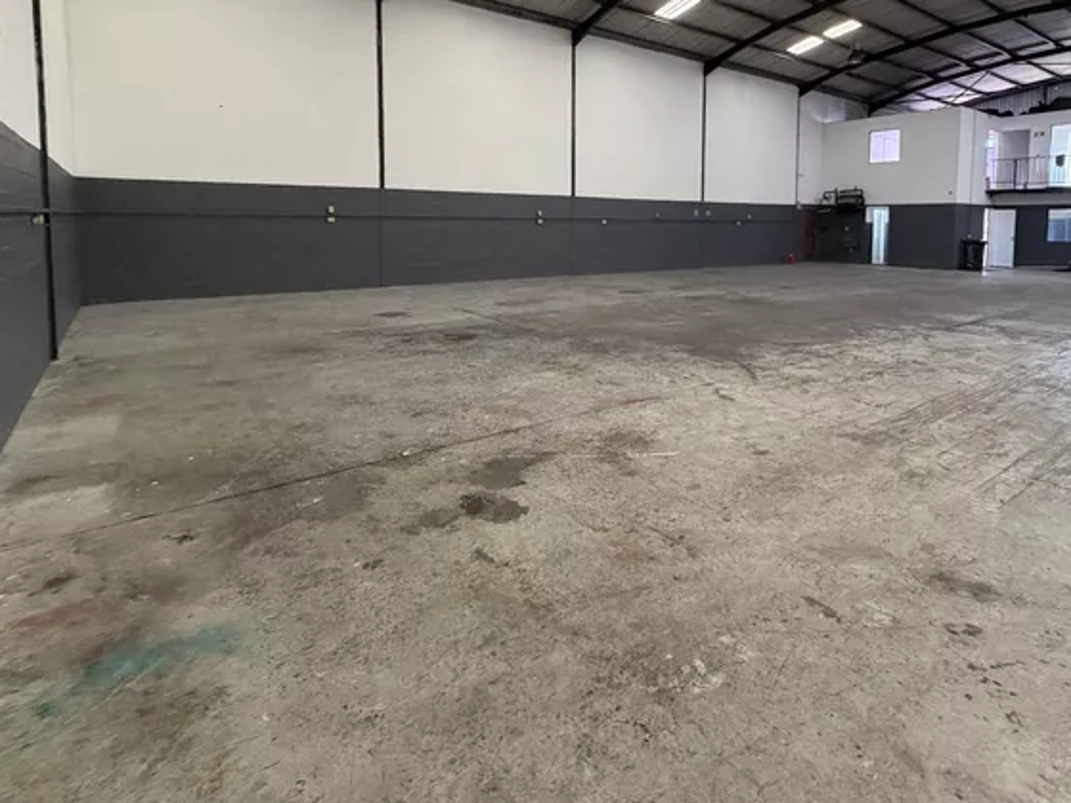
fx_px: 619
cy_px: 260
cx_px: 639
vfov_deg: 64.1
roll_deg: +0.2
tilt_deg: -4.8
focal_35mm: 20
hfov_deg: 80.8
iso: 320
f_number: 2.2
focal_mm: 2.22
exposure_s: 1/67
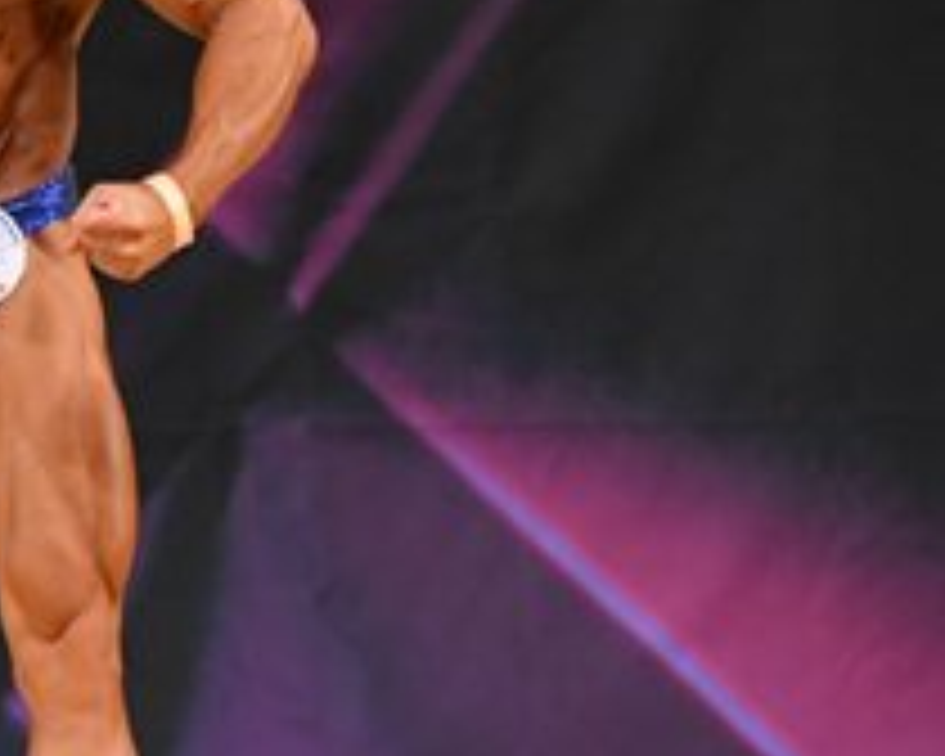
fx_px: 24724
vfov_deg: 1.8
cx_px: 97
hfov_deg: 2.2
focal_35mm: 884
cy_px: 194
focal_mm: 170
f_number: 5.6
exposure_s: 1/400
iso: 3200
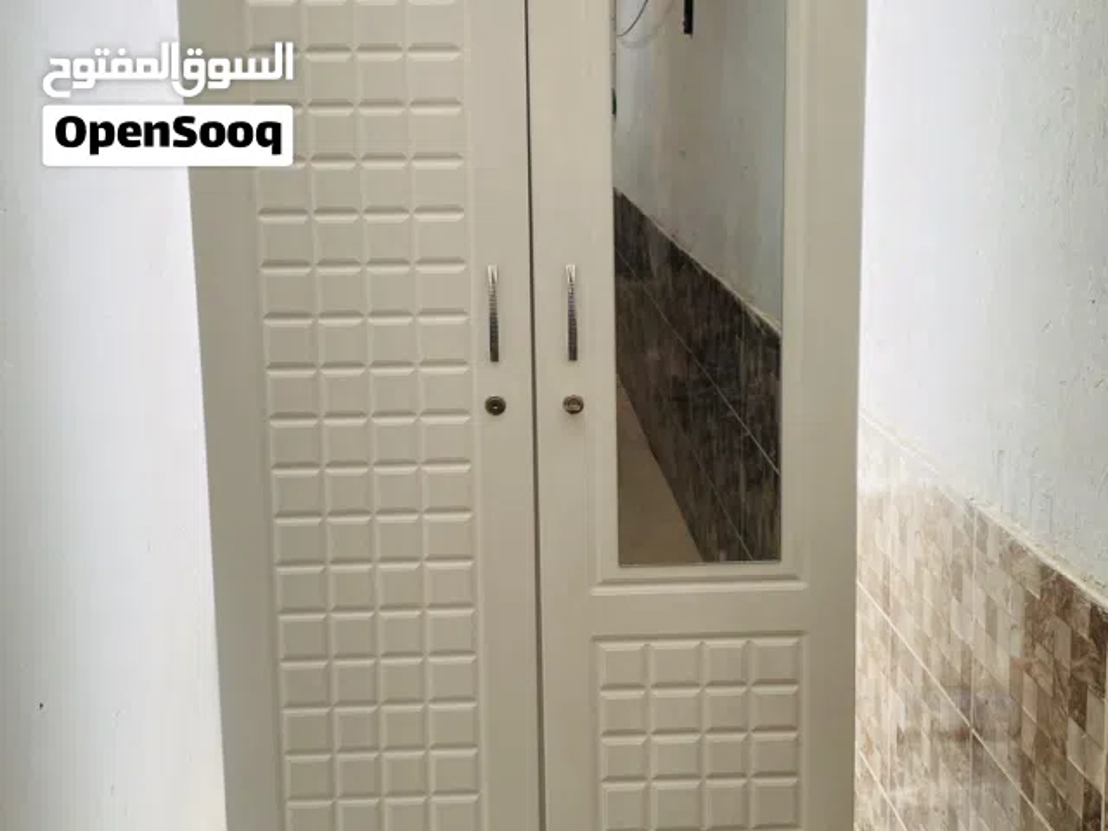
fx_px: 832
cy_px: 416
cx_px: 554
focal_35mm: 26
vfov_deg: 53.1
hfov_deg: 67.3
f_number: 1.8
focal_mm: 4.25
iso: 32
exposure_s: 1/767
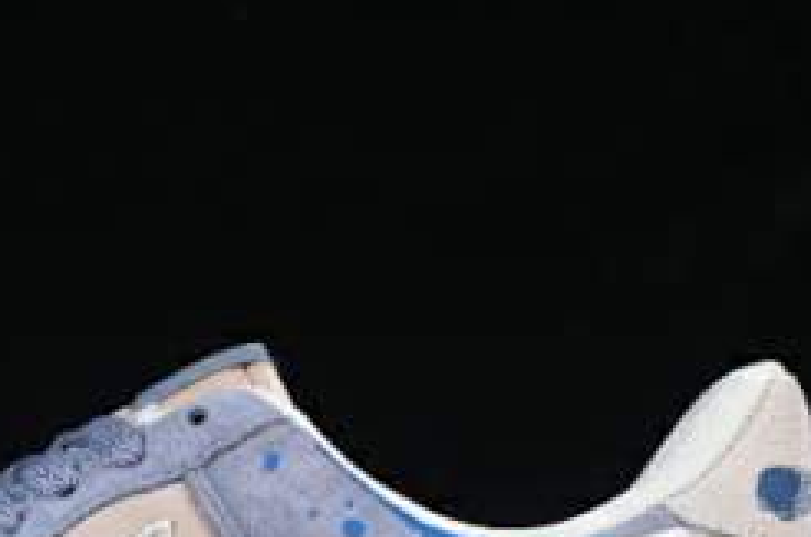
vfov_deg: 6.1
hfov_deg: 9.2
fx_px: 5014
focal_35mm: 223
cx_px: 79
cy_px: 530
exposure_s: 1/80
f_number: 8
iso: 160
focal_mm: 50
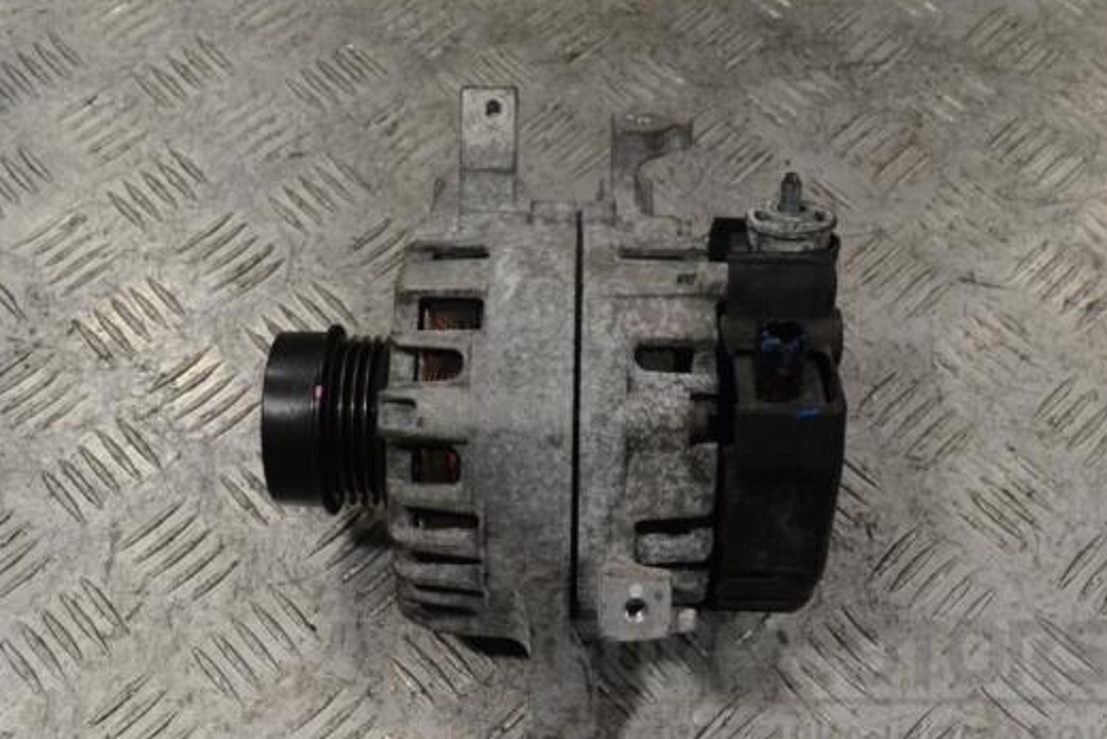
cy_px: 368
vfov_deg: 29.9
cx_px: 515
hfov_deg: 43.6
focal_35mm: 45
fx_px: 1384
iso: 3200
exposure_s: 1/320
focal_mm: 26
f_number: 9
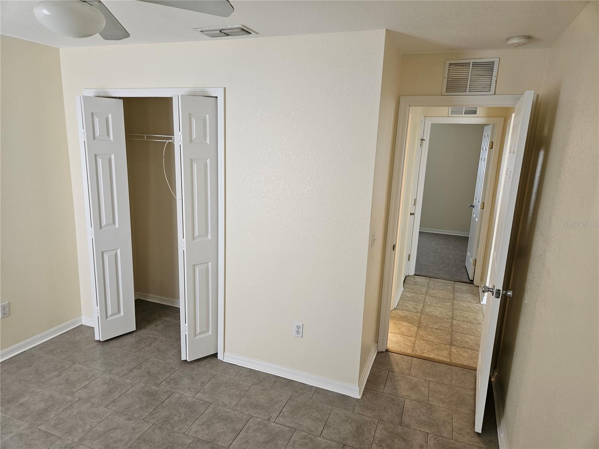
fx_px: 398
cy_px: 224
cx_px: 300
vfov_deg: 58.9
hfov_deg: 73.9
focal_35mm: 23
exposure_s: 1/138
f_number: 1.8
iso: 320
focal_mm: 5.4
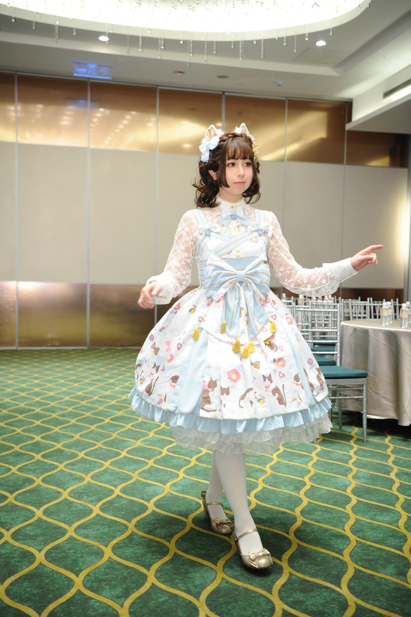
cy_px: 308
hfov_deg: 33.4
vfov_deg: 48.5
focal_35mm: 40
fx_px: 686
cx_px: 206
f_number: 3.2
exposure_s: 1/100
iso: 800
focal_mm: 40
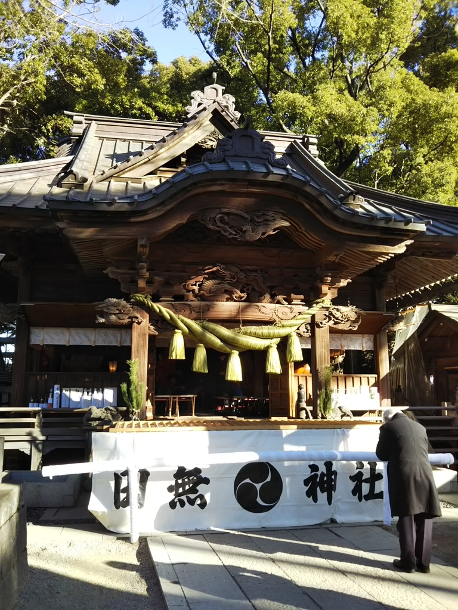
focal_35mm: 30
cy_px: 305
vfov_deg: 60.0
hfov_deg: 46.8
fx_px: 529
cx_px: 229
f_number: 2.2
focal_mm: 4
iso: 20
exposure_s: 1/180
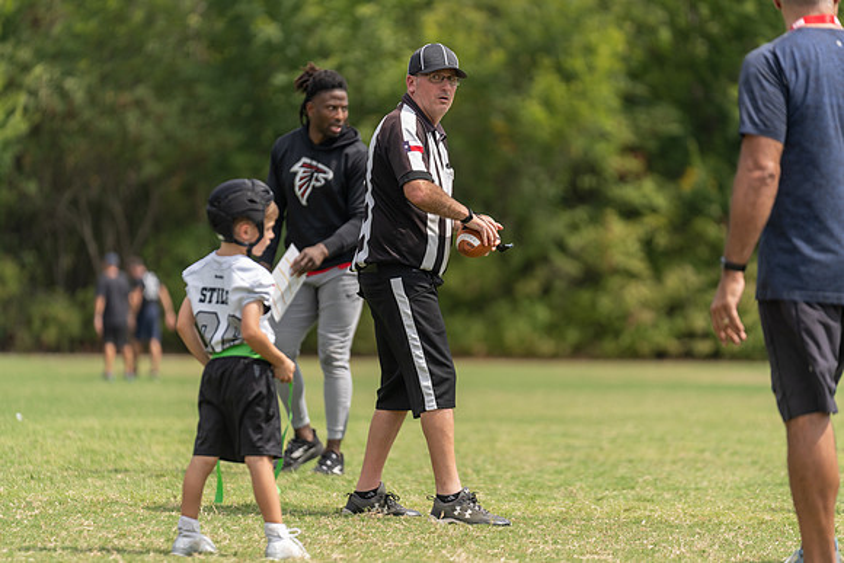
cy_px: 282
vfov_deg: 6.9
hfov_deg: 10.3
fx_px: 4690
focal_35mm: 200
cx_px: 422
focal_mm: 200
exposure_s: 1/1600
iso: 100
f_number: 2.8
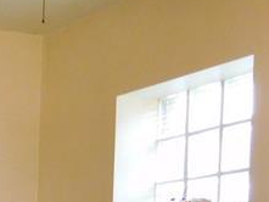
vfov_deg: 11.7
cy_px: 376
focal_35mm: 116
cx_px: -203
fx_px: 902
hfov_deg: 14.9
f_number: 3.4
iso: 220
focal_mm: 4.5
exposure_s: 1/30
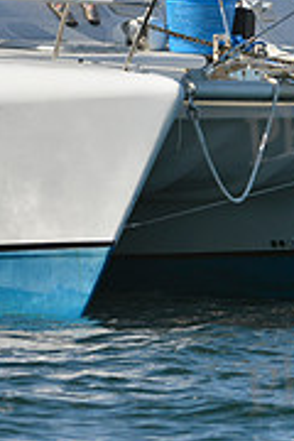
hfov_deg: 2.1
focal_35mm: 646
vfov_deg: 3.2
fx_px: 7913
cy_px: 9
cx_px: 120
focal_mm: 200
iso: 200
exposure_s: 1/1000
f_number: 6.3
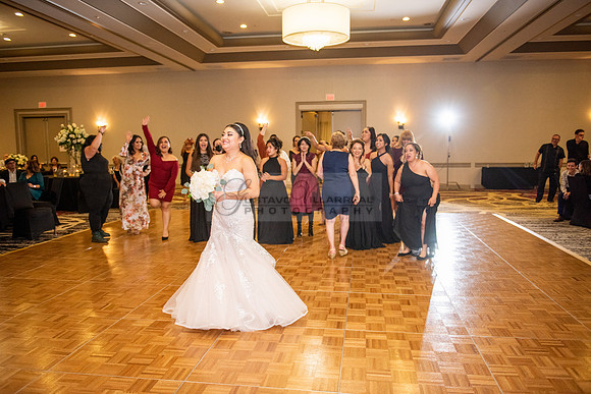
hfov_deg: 65.5
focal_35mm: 28
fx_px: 460
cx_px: 296
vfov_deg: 46.4
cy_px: 197
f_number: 2.8
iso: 1600
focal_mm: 28
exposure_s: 1/250
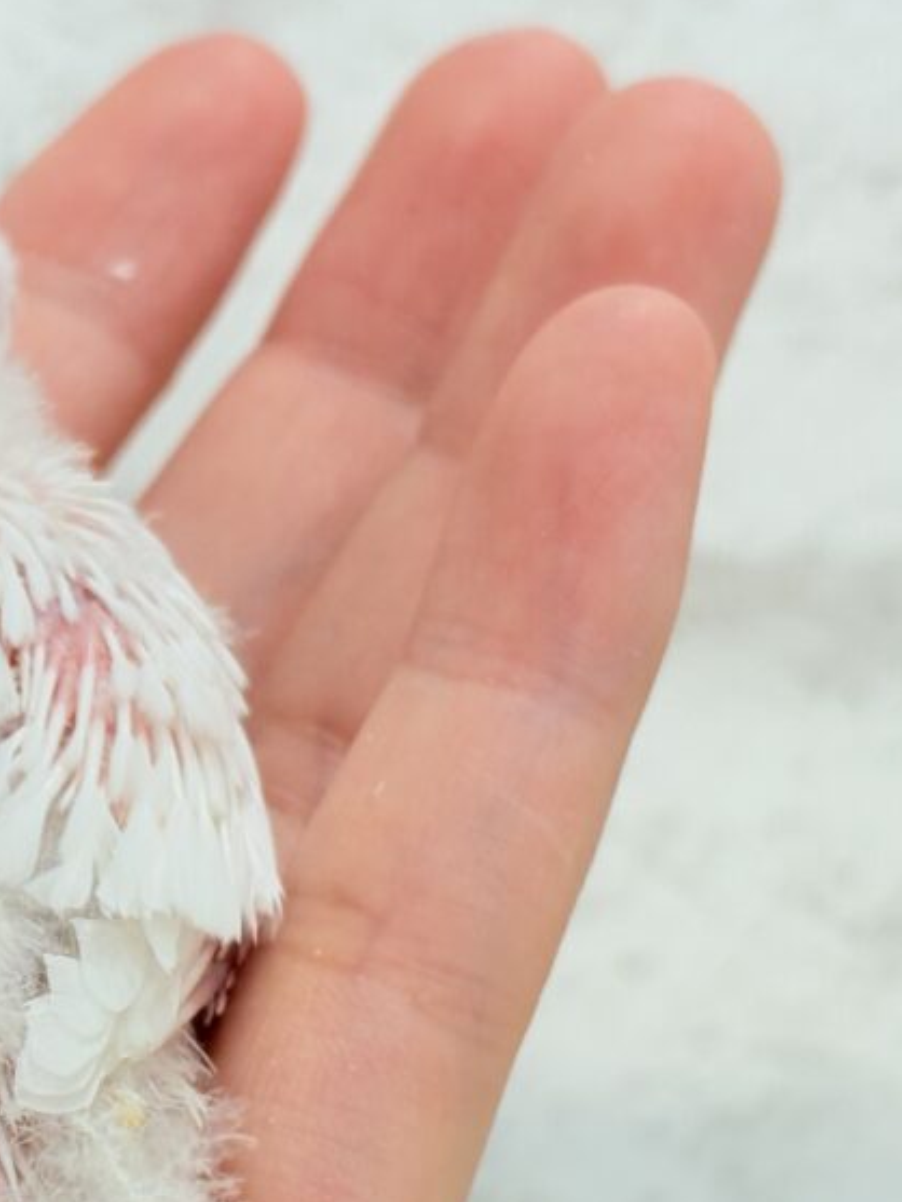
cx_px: 145
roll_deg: -2.6
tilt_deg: -11.2
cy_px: 889
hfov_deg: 13.1
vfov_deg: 17.5
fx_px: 3890
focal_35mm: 112
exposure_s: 1/50
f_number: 1.6
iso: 32
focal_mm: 5.96
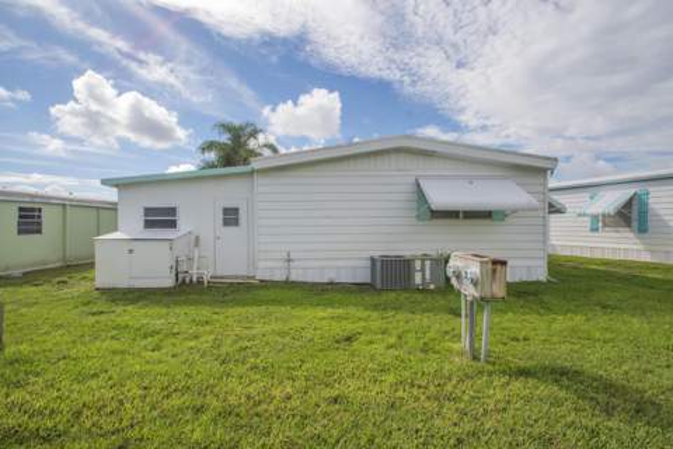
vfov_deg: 69.7
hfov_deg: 92.4
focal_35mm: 17
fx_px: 322
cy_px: 224
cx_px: 336
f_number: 8
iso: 320
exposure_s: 1/800
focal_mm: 11.5
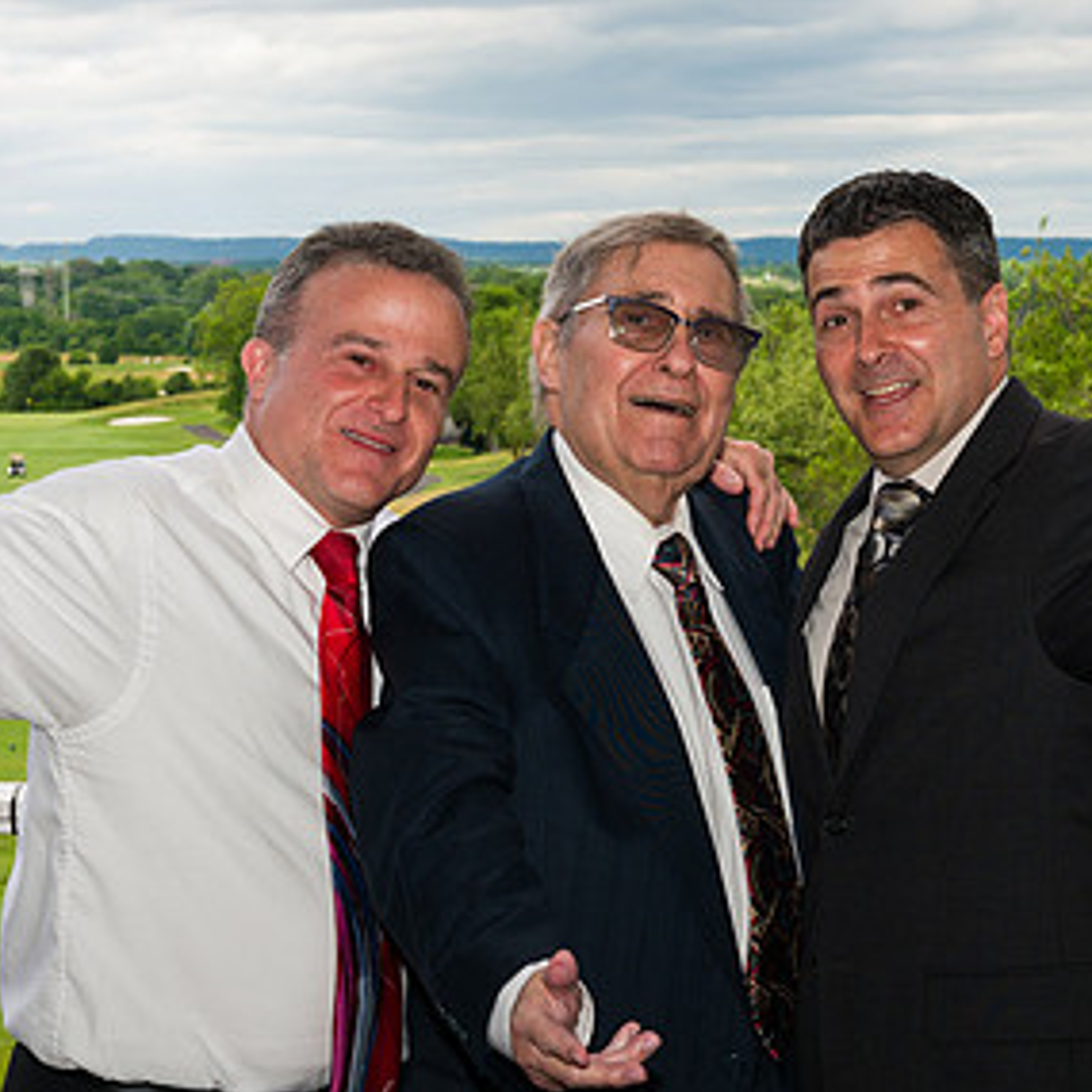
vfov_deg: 19.3
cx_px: 621
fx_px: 3212
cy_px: 515
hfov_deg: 19.3
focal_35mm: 90
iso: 200
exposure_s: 1/200
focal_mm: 48
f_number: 11
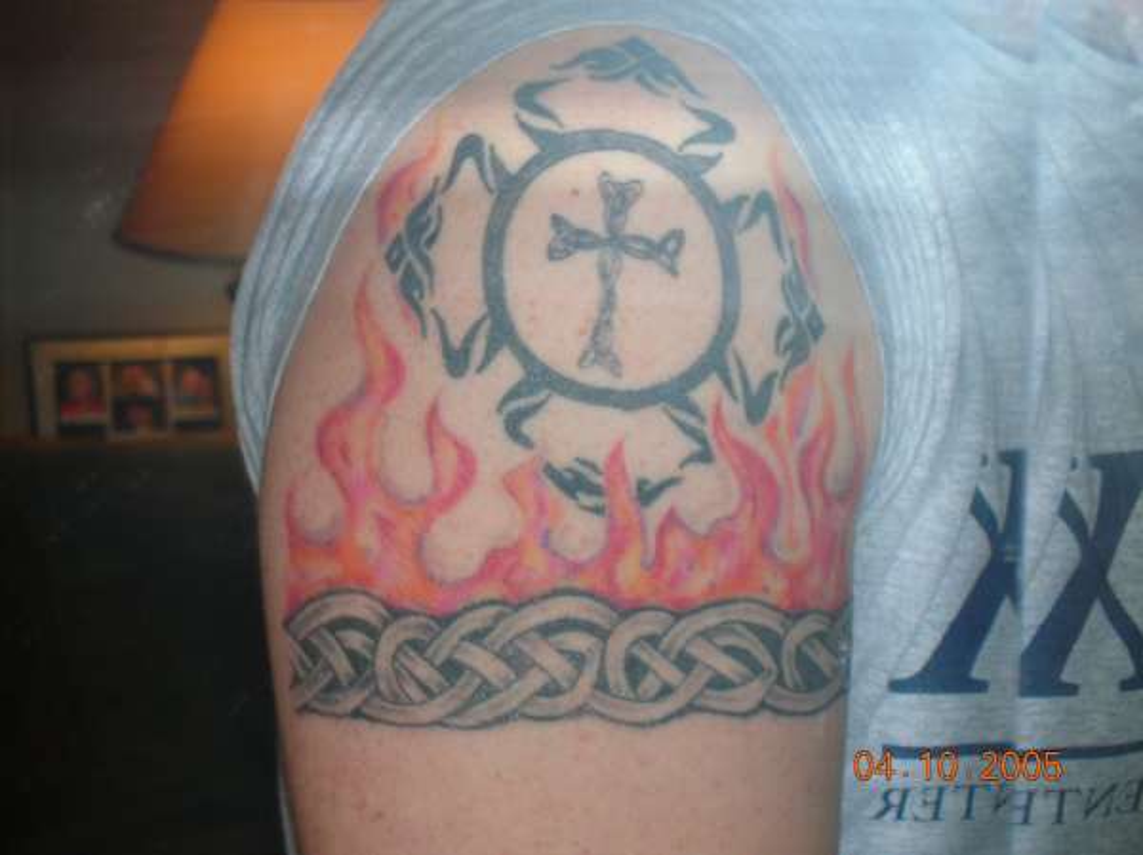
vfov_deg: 14.5
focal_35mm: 102
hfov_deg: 19.3
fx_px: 3365
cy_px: 428
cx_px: 572
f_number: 4.9
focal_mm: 17.1
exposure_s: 1/60.1
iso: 50
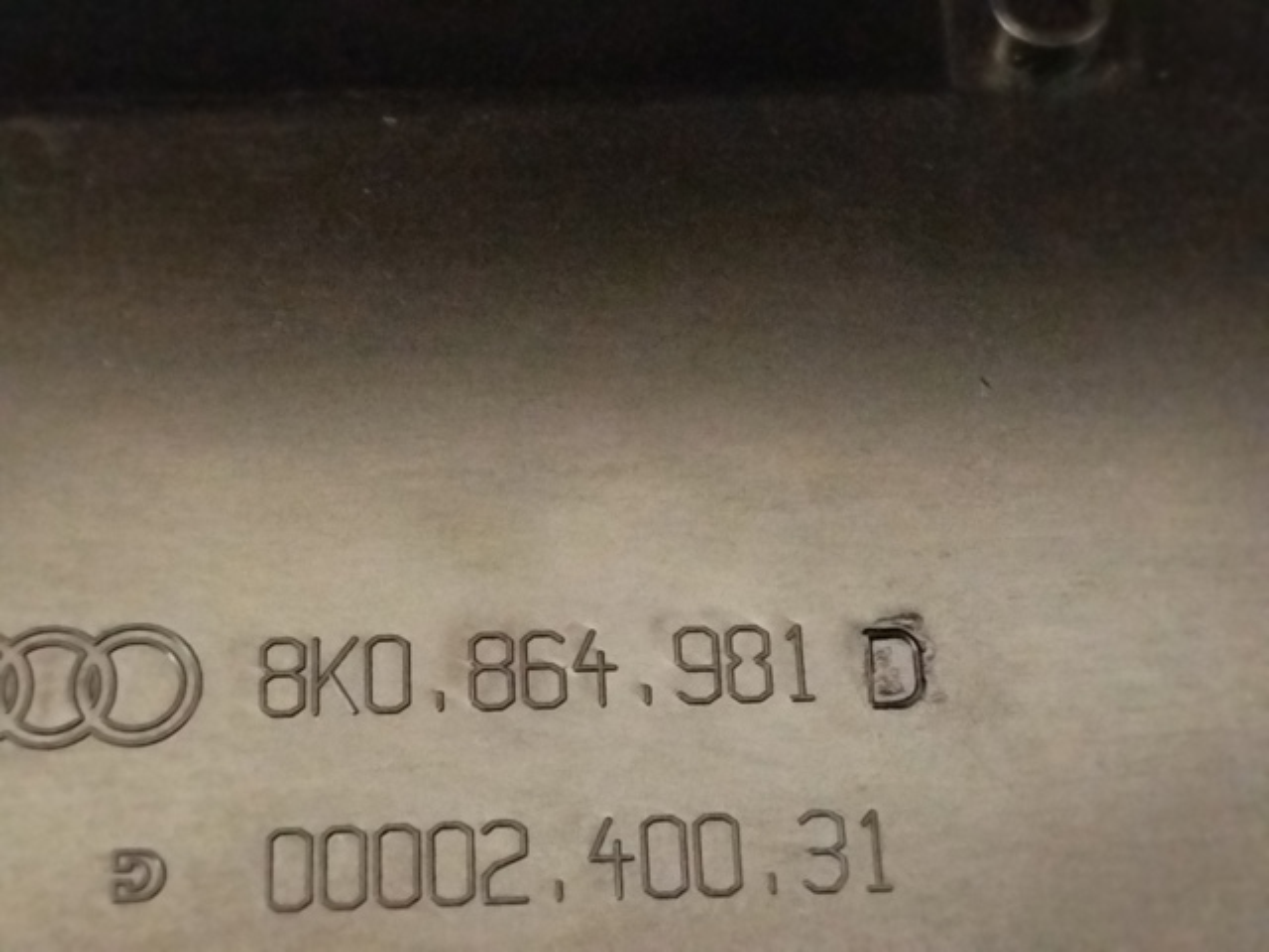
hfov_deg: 27.0
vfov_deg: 20.4
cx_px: 634
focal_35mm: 72
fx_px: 2639
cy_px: 476
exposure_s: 1/17
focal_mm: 5.31
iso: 3200
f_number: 1.7
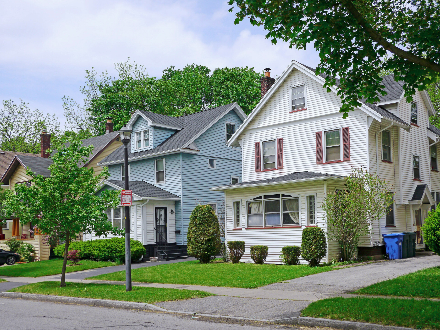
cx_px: 220
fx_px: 508
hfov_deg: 46.8
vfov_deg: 36.0
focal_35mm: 40
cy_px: 165
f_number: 7.1
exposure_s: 1/400
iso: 160
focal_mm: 20
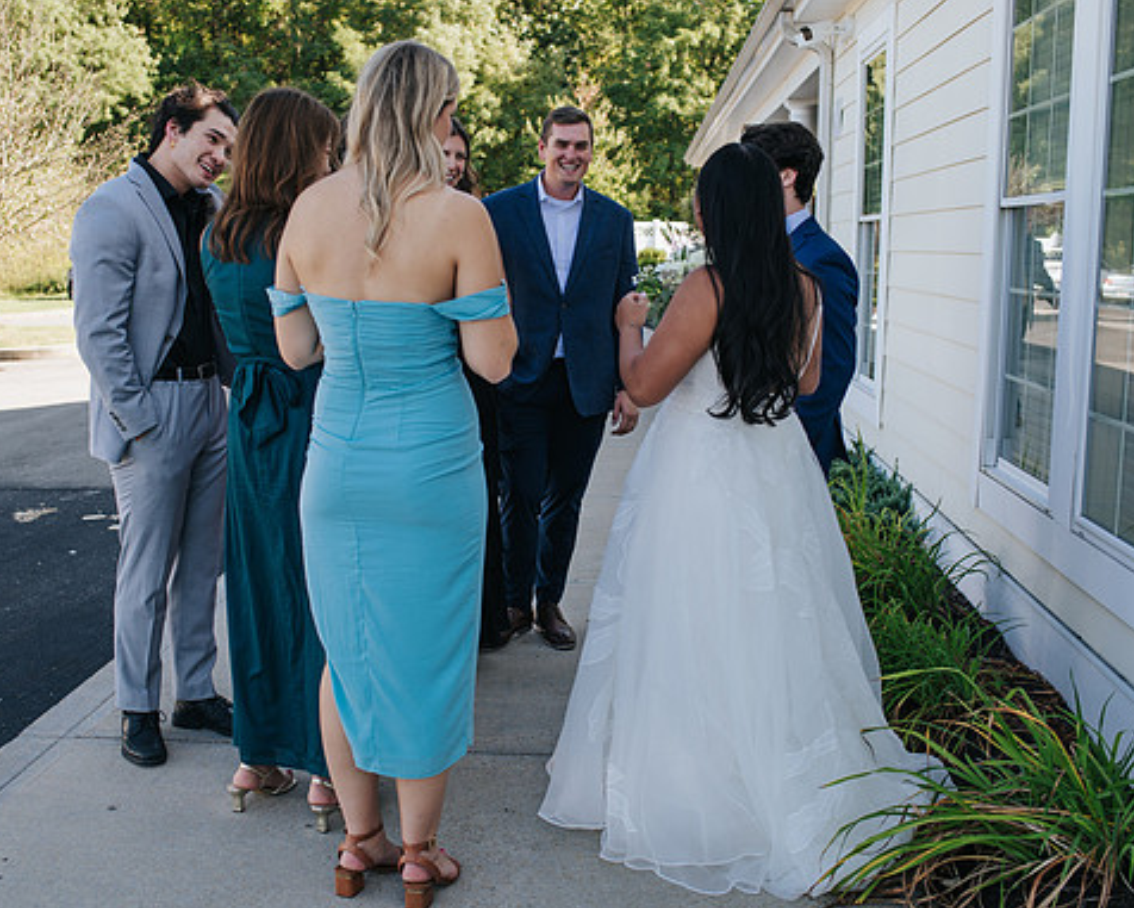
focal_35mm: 40
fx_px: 1343
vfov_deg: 37.3
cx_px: 522
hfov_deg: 45.7
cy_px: 453
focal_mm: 35
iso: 200
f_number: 3.5
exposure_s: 1/400
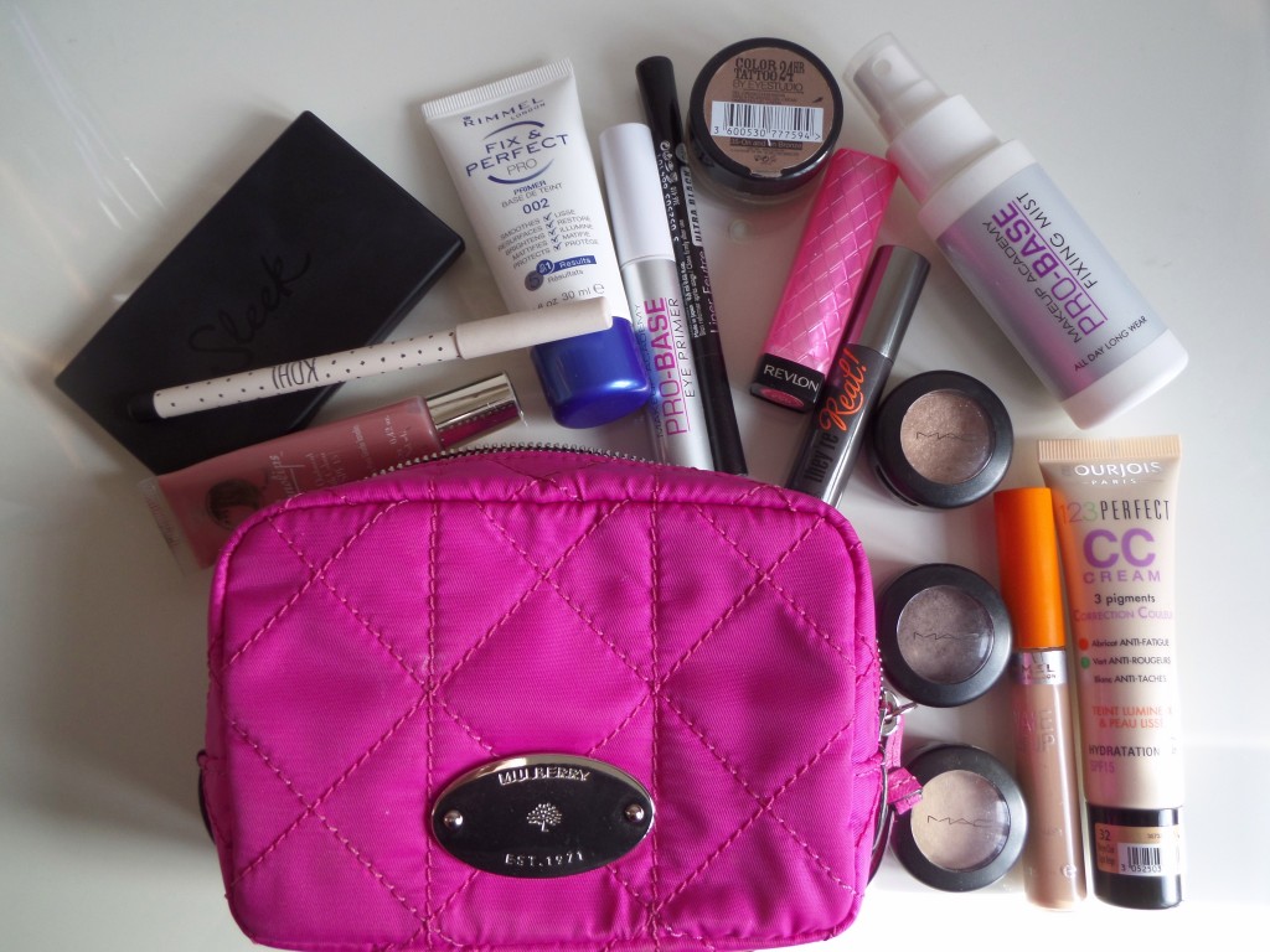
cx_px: 635
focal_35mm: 32
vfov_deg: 44.2
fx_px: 1174
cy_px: 476
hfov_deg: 56.8
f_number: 3.4
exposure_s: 1/45
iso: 100
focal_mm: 5.3
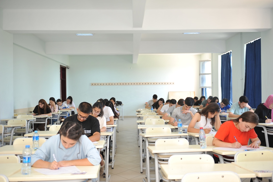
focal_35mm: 32
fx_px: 243
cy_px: 91
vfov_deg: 41.1
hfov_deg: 58.7
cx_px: 136
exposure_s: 1/60
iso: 320
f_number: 2.8
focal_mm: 32
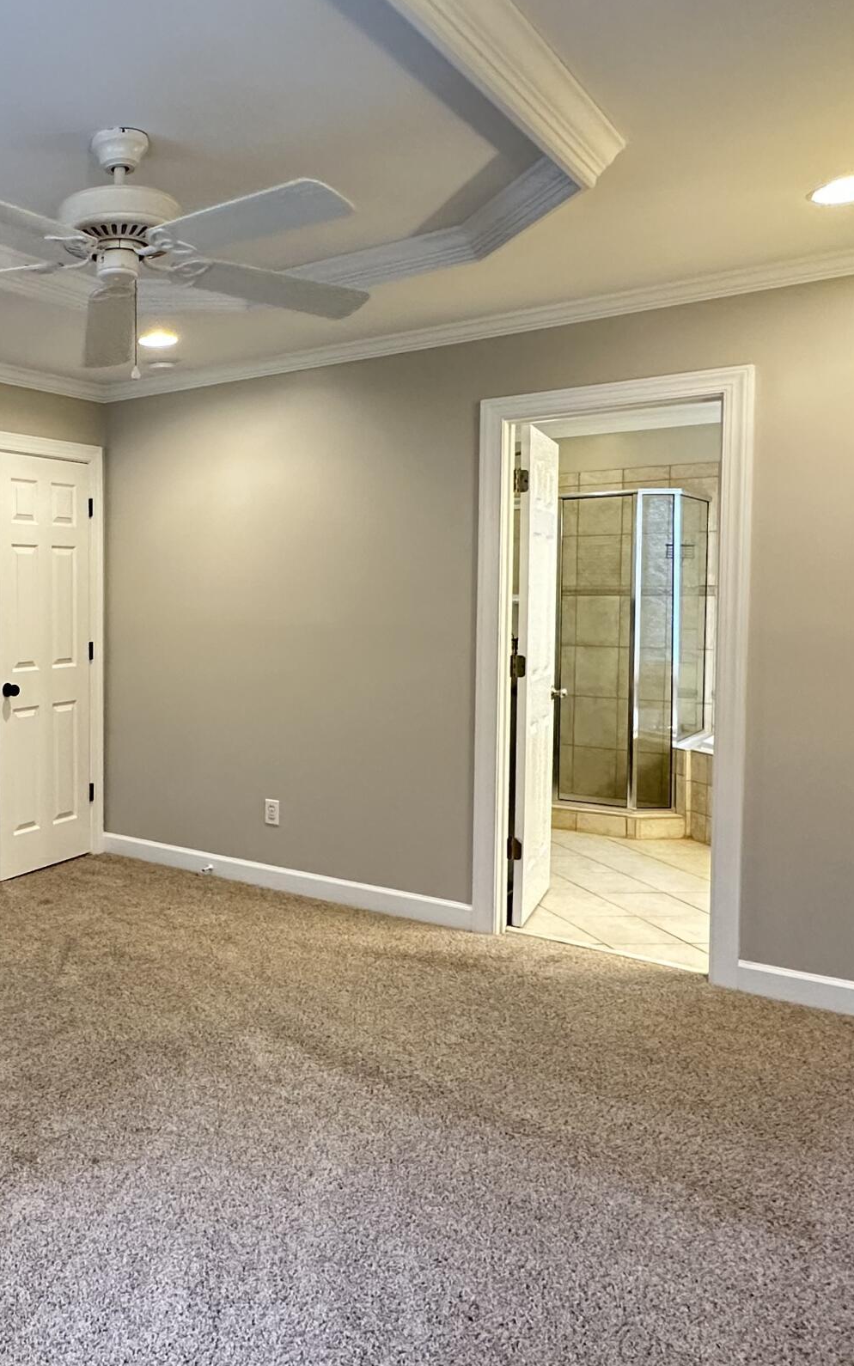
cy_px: 632
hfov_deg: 39.8
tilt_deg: -1.7
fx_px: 1042
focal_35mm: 28
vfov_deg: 66.4
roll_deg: -0.5
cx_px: 21
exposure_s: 1/60
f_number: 2.2
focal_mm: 2.22
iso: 320
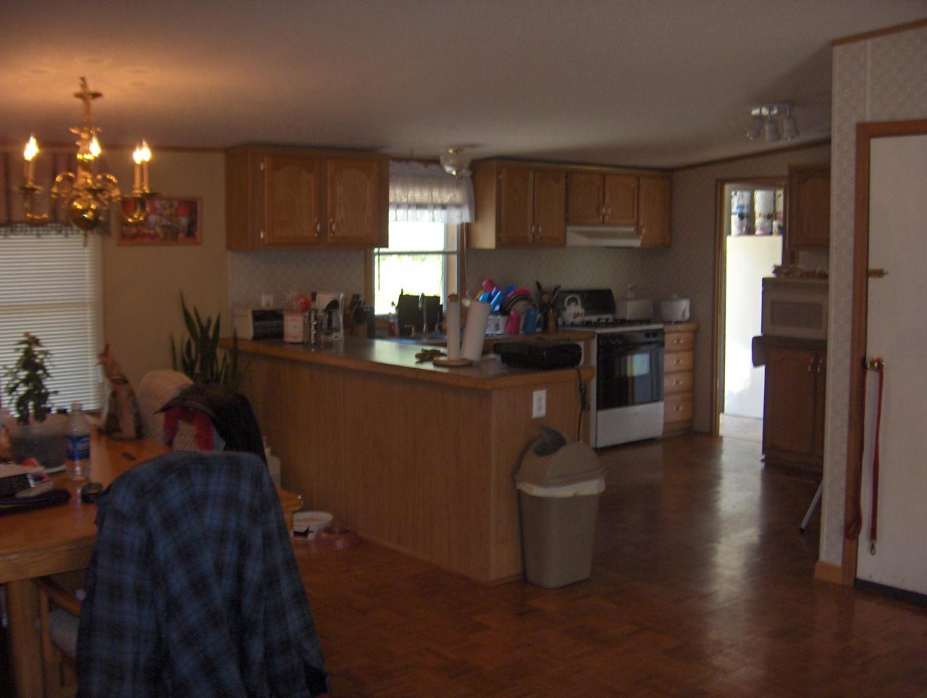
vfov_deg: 36.9
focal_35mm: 39
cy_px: 349
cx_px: 464
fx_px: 1046
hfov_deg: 47.8
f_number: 2.8
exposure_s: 1/60
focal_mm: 8
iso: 100
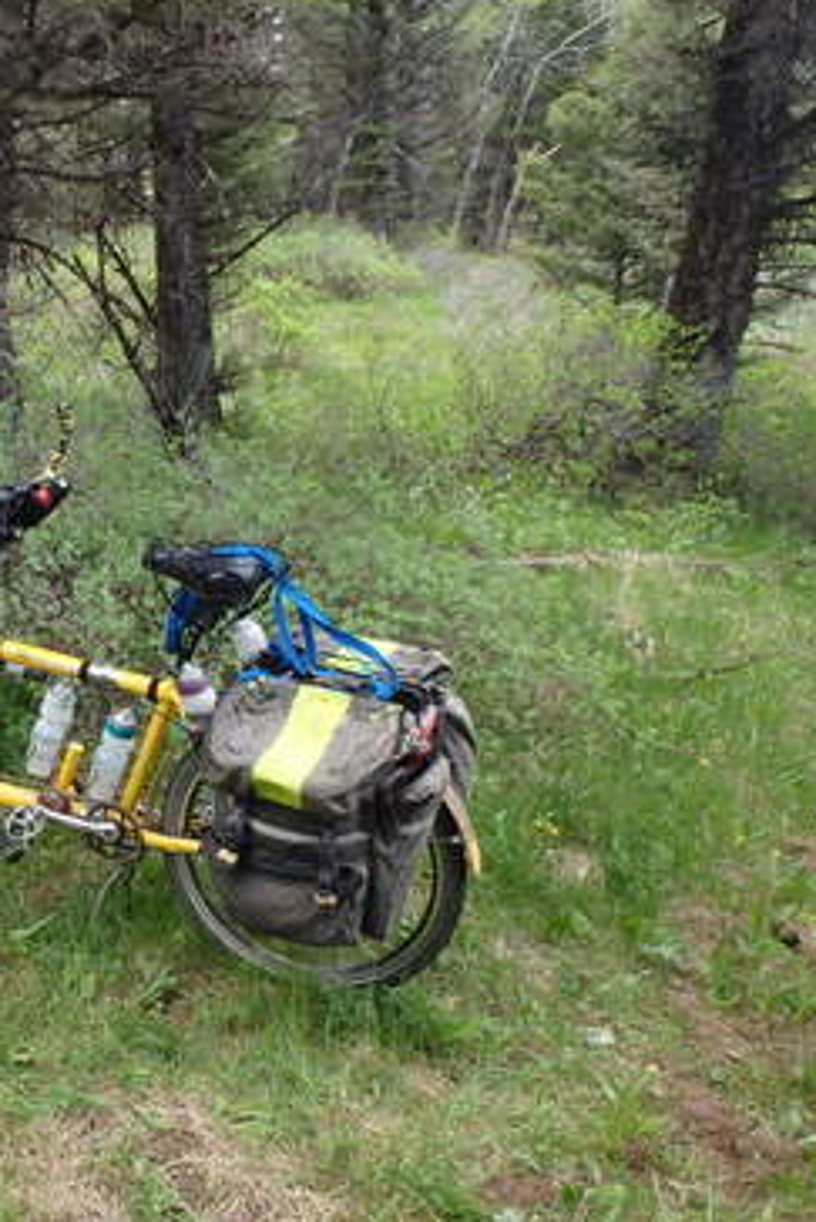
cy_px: 606
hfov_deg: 31.3
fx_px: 1359
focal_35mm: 40
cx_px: 30
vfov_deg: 48.4
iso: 125
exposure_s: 1/100
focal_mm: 5
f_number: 3.9
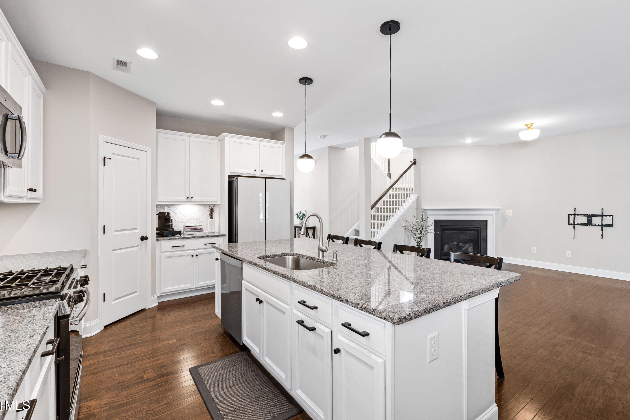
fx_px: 280
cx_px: 332
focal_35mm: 16
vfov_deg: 73.7
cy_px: 202
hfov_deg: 96.6
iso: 100
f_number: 8
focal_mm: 10
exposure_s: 1/1.25
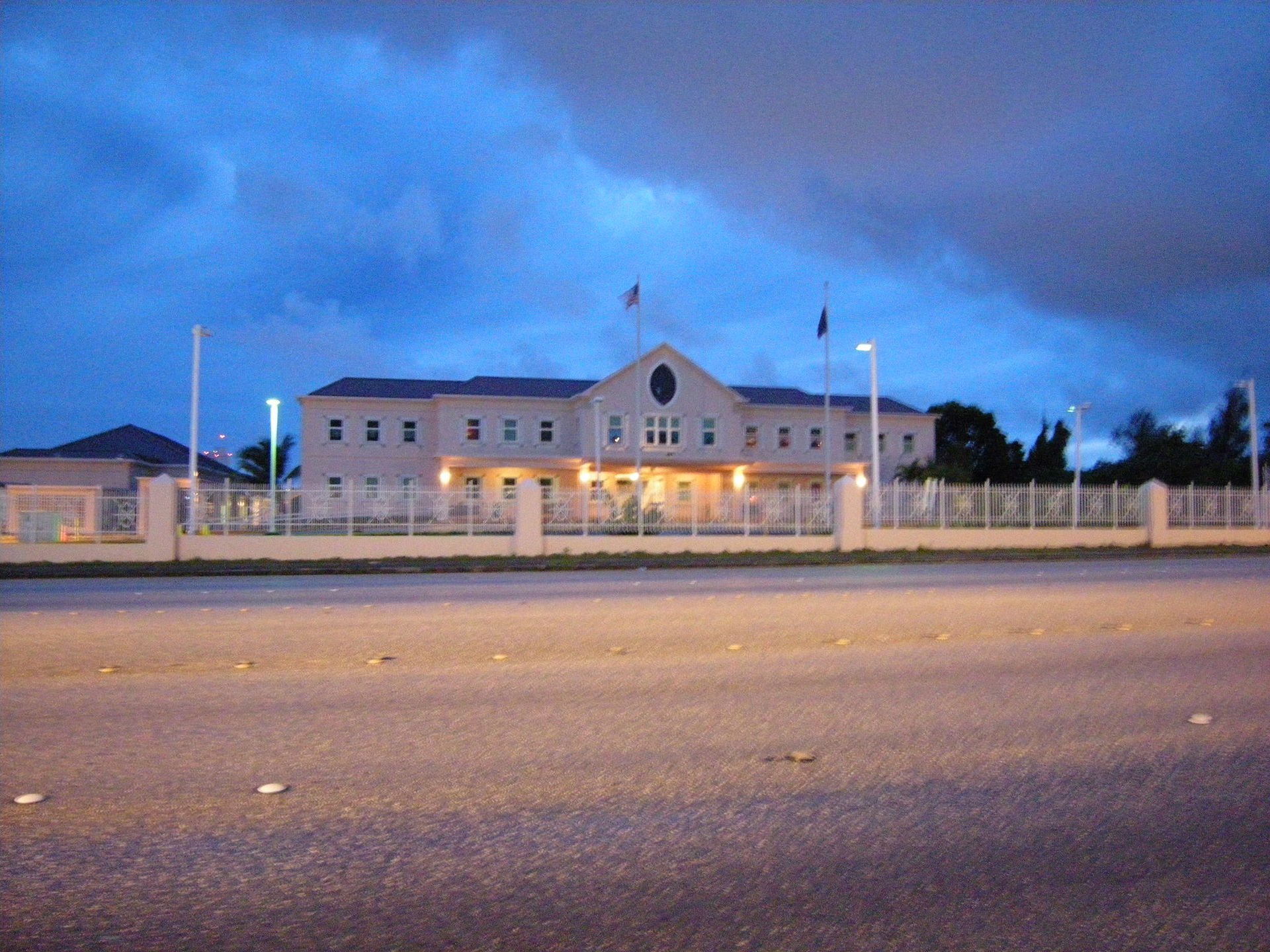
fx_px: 1027
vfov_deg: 49.7
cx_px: 635
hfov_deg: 63.4
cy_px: 476
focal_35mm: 28
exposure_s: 1/2.2
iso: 800
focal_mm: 4.7
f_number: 2.8
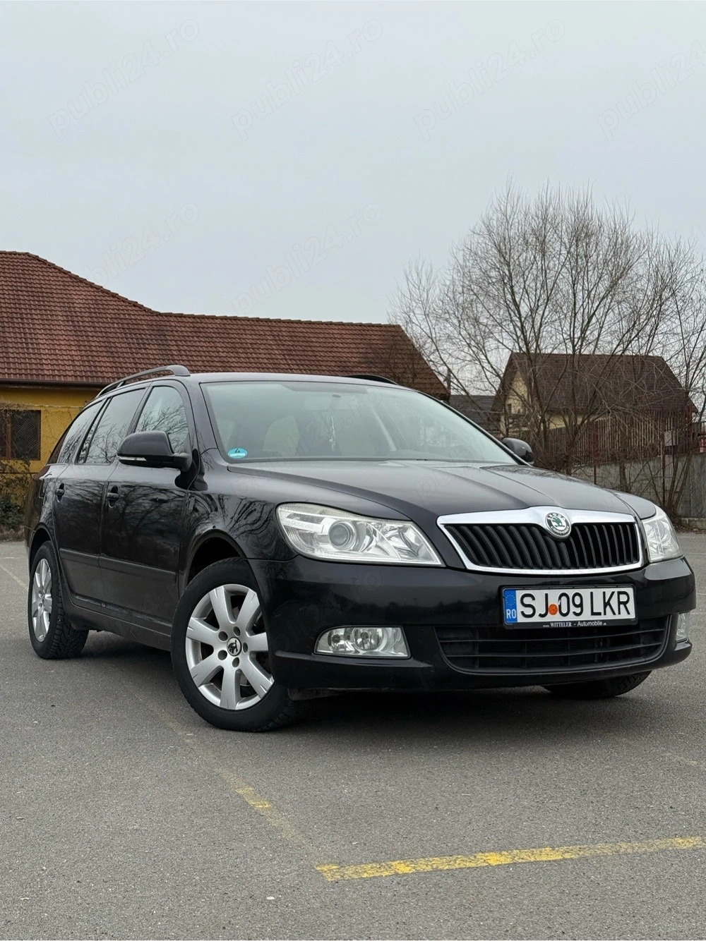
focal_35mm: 48
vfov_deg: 39.7
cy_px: 470
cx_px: 353
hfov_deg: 30.3
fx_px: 1306
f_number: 1.78
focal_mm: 6.76
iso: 64
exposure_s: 1/2494
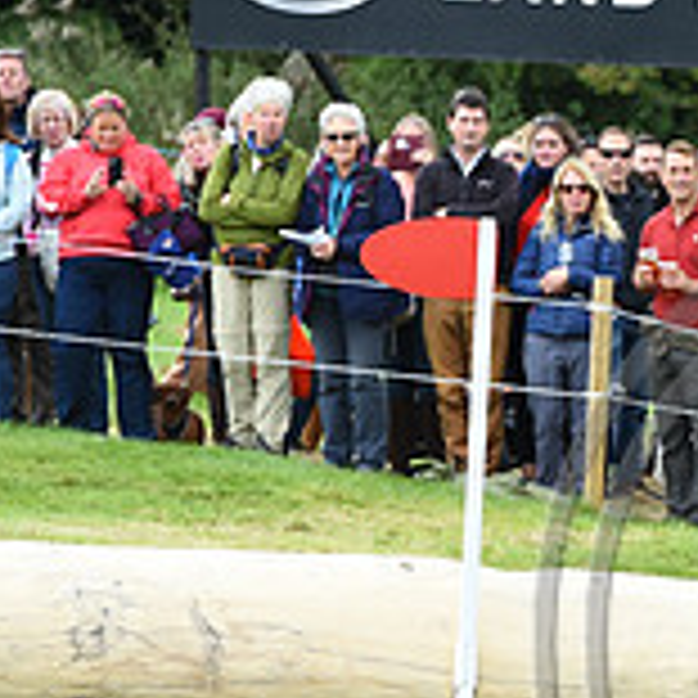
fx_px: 14532
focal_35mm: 637
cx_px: 995
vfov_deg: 2.8
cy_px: 576
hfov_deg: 2.7
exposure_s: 1/1250
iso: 1400
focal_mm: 200
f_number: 5.6
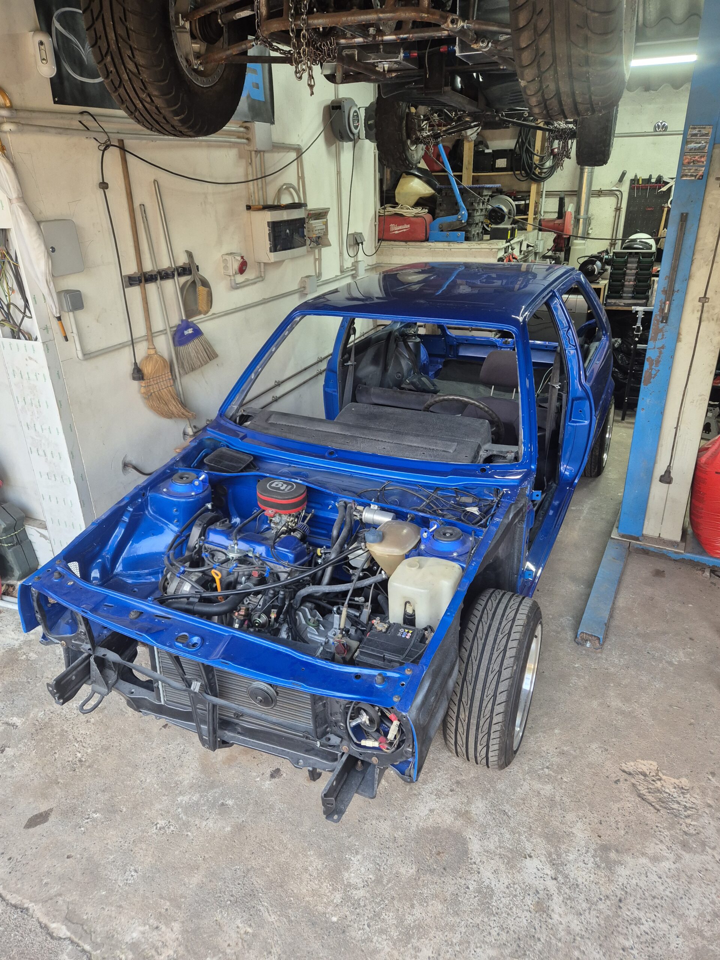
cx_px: 360
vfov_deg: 73.9
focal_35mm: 23
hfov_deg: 58.9
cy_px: 480
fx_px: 638
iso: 200
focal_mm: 5.4
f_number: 1.8
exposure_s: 1/100
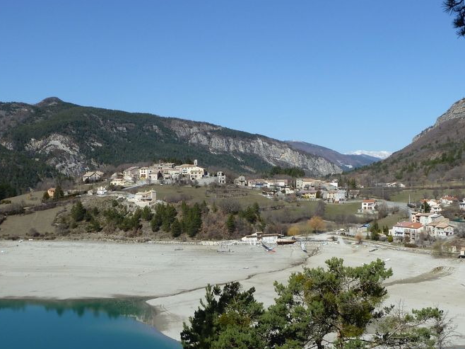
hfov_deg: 42.1
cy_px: 197
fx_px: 604
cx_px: 228
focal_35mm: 45
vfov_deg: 32.1
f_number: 5.6
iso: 80
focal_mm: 6.1
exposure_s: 1/500
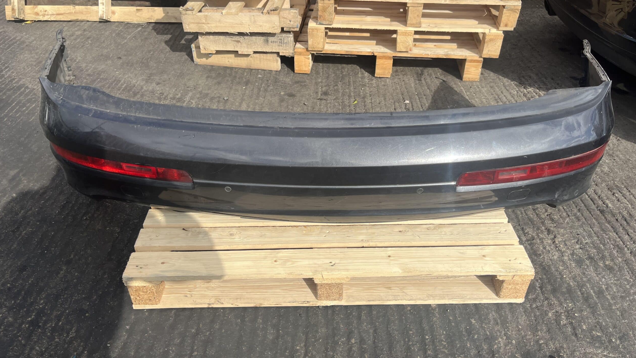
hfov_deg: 66.1
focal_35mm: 29
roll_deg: +4.0
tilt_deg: -33.1
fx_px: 489
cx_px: 320
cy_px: 176
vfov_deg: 40.2
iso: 50
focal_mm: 5.1
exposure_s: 1/2358
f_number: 1.6
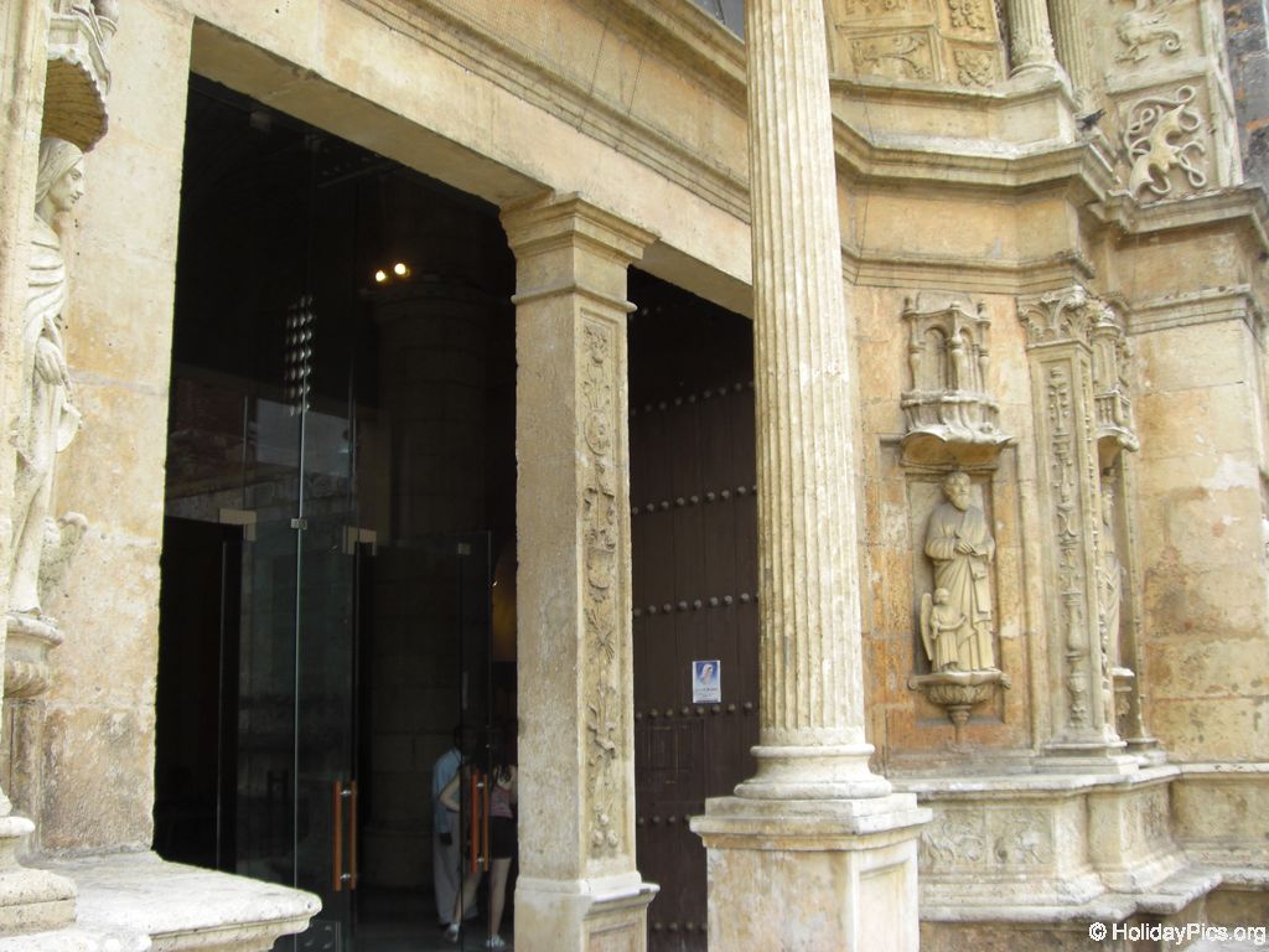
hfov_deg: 49.0
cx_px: 634
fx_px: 1393
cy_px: 476
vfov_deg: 37.7
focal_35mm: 38
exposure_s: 1/160
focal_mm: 6.2
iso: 64
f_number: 2.7
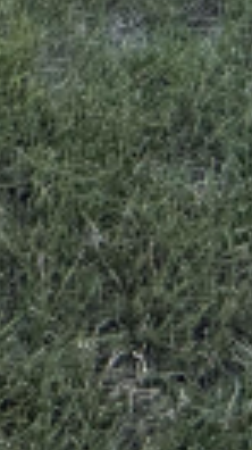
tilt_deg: -17.9
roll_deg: +0.0
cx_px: -461
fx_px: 917
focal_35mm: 77
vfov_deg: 21.6
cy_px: -276
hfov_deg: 11.2
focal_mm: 2.22
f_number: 2.2
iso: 64
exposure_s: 1/386
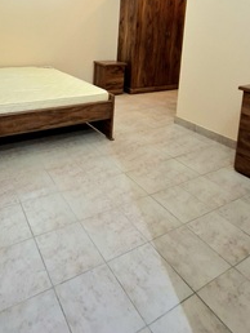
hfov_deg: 56.6
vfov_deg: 65.2
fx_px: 221
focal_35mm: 23
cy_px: 54
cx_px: 69
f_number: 2.2
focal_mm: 1.74
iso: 320
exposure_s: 1/24
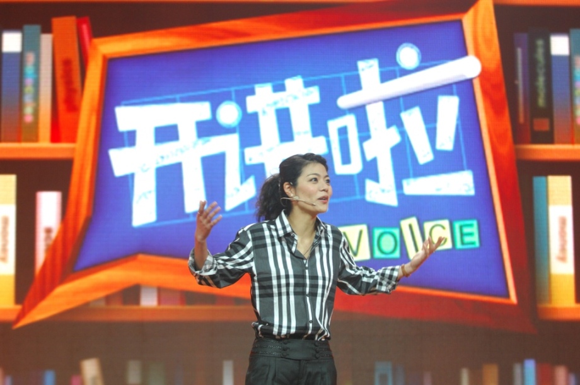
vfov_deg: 13.0
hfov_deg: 19.5
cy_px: 192
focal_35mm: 105
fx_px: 1689
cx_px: 290
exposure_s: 1/60
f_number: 2.8
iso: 640
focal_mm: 70
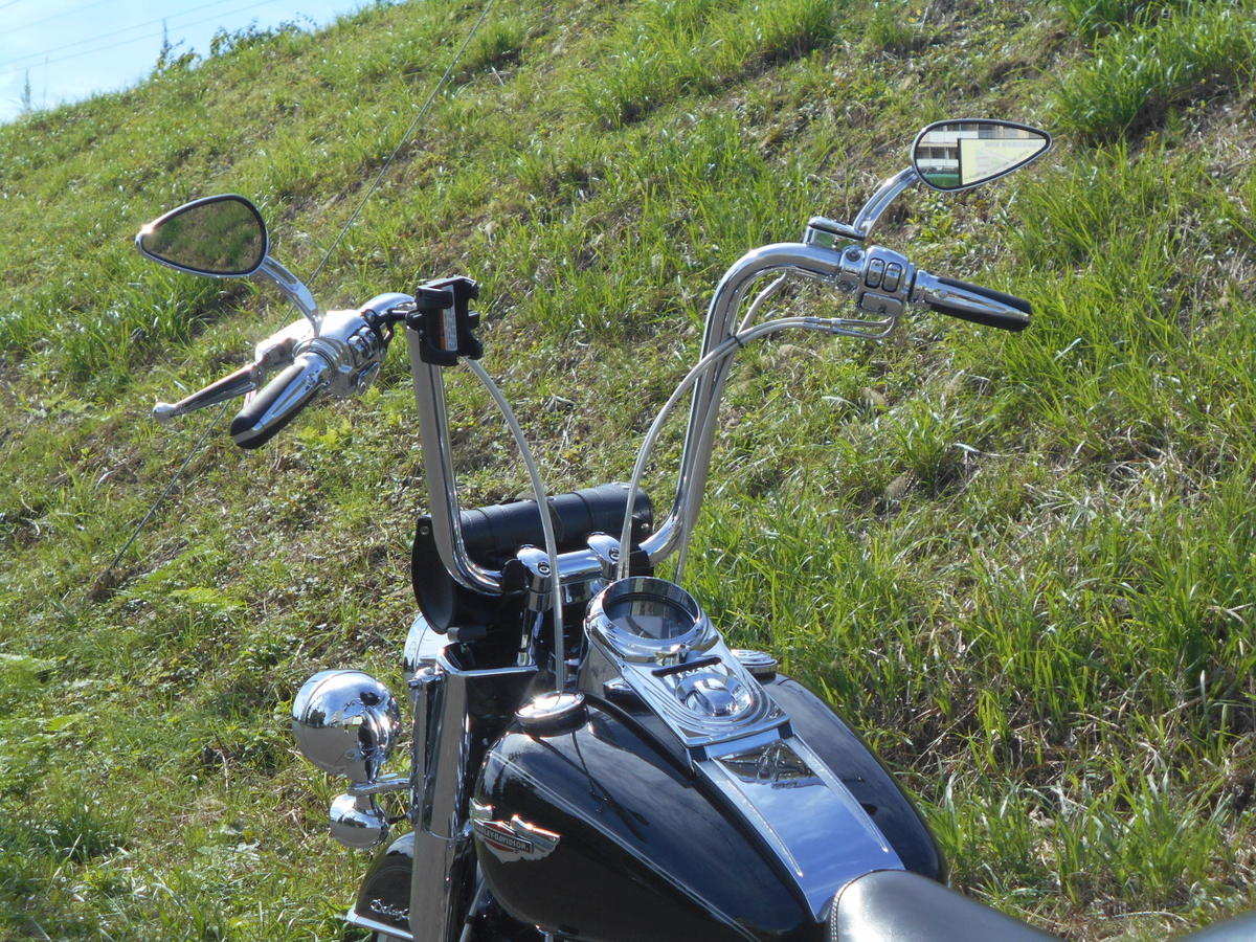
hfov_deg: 29.4
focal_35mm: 66
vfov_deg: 22.3
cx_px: 628
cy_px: 471
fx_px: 2395
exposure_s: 1/400
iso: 80
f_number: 5.3
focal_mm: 11.6
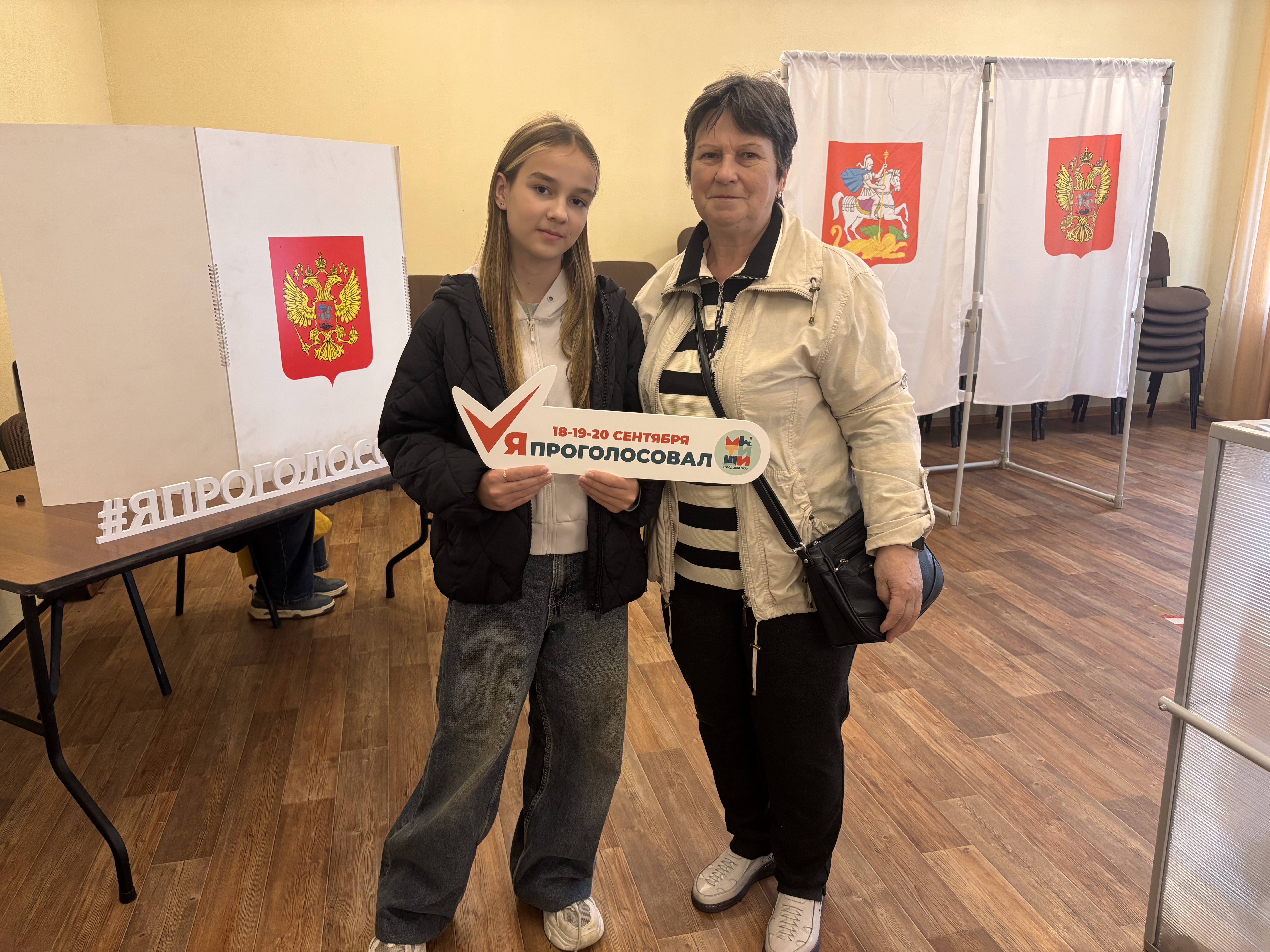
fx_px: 954
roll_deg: +0.9
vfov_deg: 53.1
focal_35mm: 26
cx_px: 635
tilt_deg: -14.3
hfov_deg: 67.3
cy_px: 476
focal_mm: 5.96
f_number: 1.6
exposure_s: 1/50
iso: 250
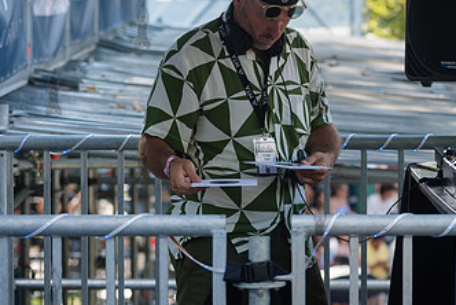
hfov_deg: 10.3
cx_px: 319
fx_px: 2523
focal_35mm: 199
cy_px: 91
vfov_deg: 6.9
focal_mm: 112
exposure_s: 1/640
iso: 500
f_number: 4.5
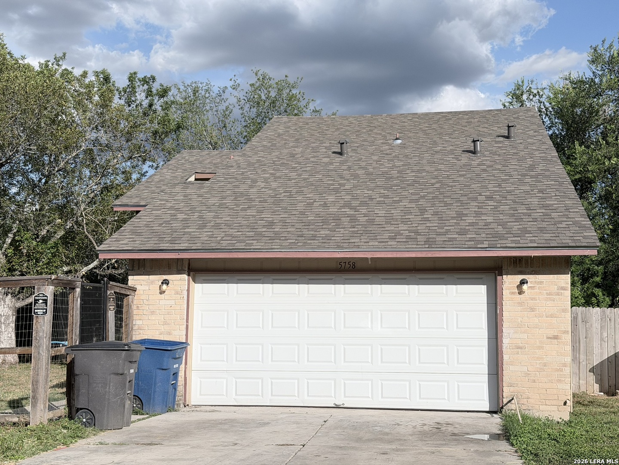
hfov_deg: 39.7
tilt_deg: +5.7
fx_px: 858
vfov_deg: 30.3
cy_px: 232
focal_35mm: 48
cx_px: 310
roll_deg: -0.2
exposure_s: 1/8772
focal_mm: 6.76
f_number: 1.78
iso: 80
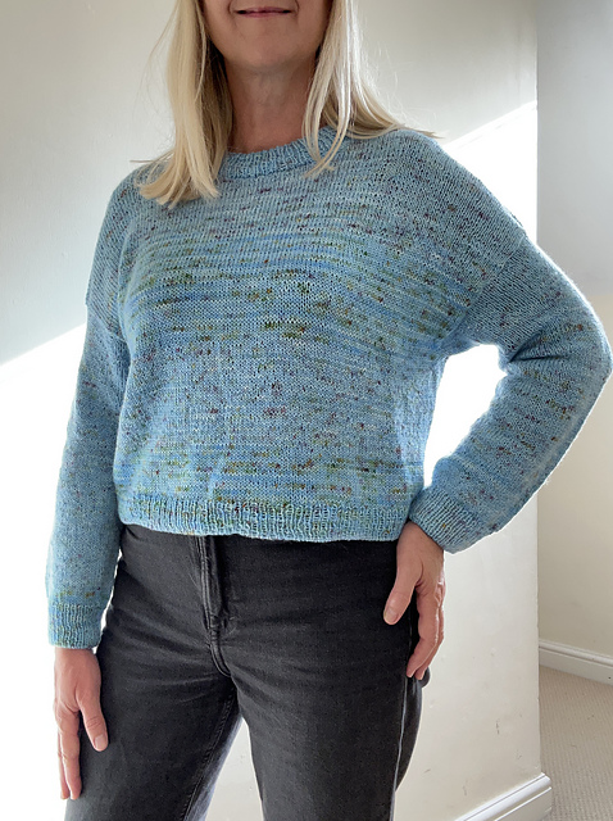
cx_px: 306
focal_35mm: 30
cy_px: 410
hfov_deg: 46.7
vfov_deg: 60.0
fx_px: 710
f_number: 1.9
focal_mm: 2.69
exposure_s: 1/91
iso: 80
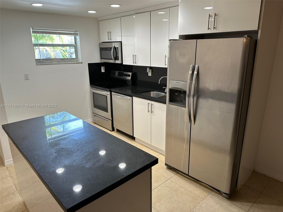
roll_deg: -0.3
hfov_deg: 71.6
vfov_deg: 56.8
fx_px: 196
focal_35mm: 24
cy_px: 106
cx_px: 142
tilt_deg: -15.9
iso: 80
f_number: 1.78
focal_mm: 6.86
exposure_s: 1/120
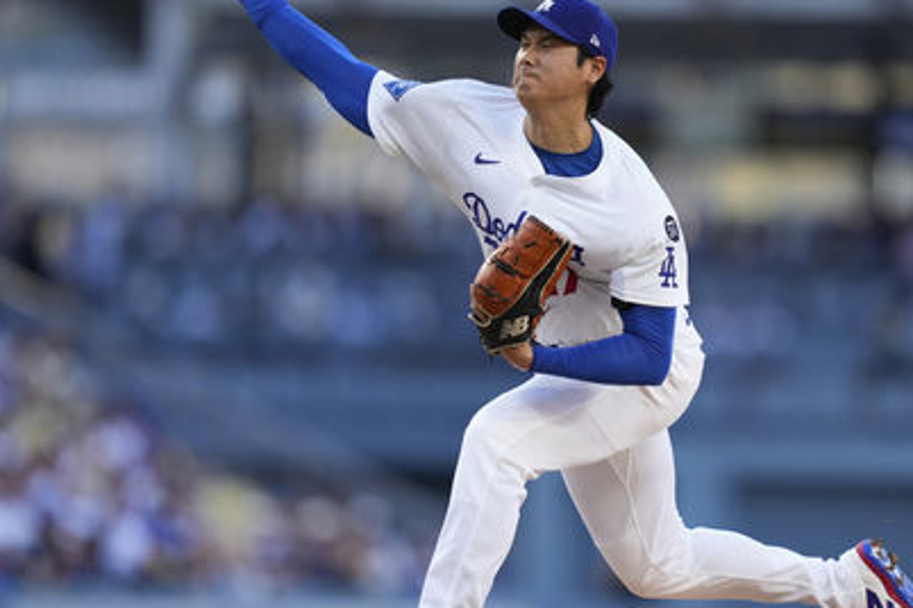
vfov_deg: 2.3
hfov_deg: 3.5
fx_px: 15139
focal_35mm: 597
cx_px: 543
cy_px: 302
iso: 1250
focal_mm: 400
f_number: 2.8
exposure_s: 1/3200
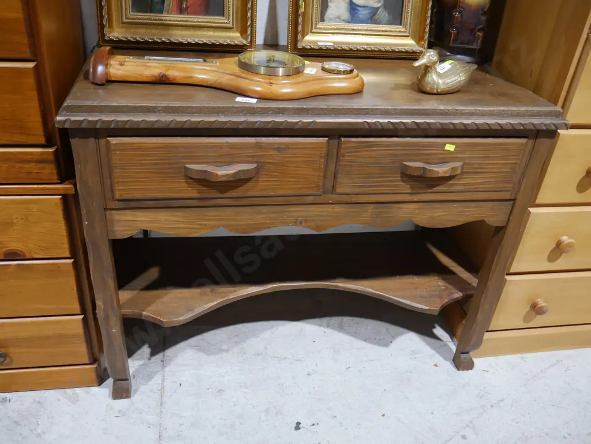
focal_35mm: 32
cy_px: 222
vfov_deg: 44.2
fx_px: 547
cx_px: 296
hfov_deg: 56.8
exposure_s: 1/60
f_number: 3.6
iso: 500
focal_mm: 16
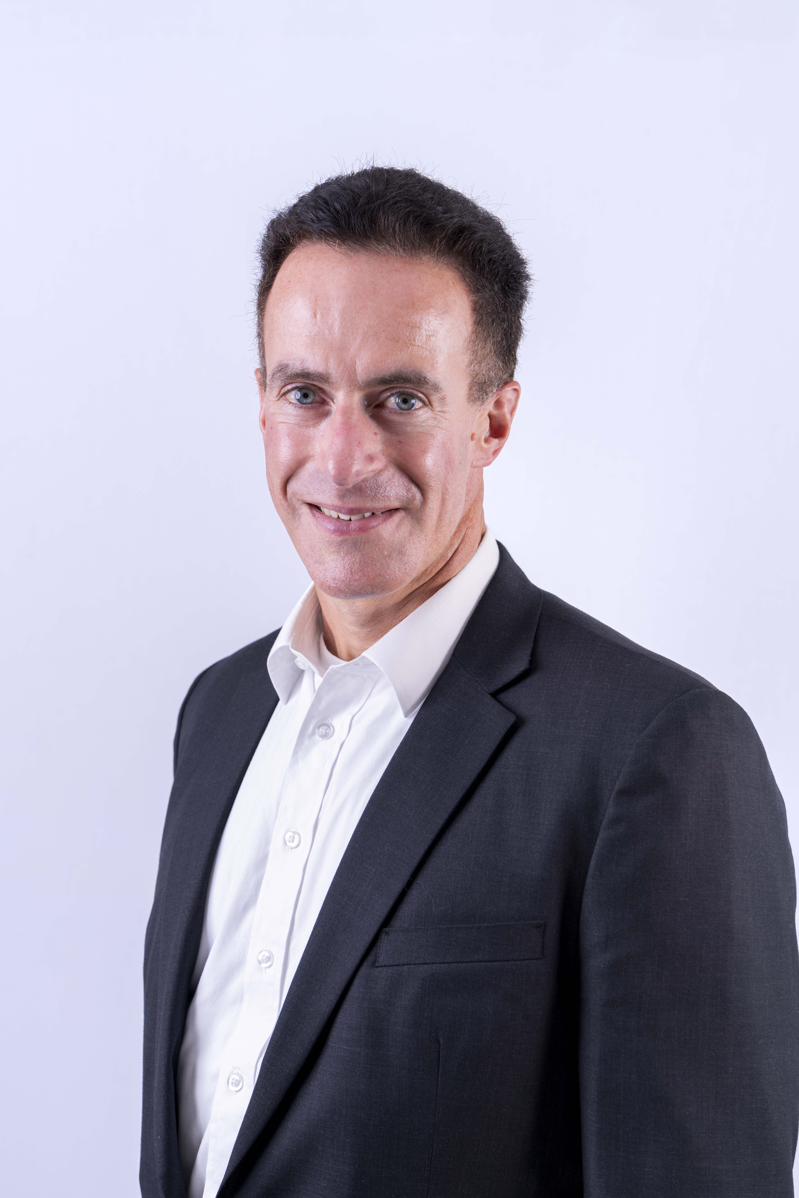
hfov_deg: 19.5
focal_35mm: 70
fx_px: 2330
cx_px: 400
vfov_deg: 28.8
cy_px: 599
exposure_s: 1/160
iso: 125
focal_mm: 70
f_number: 7.1
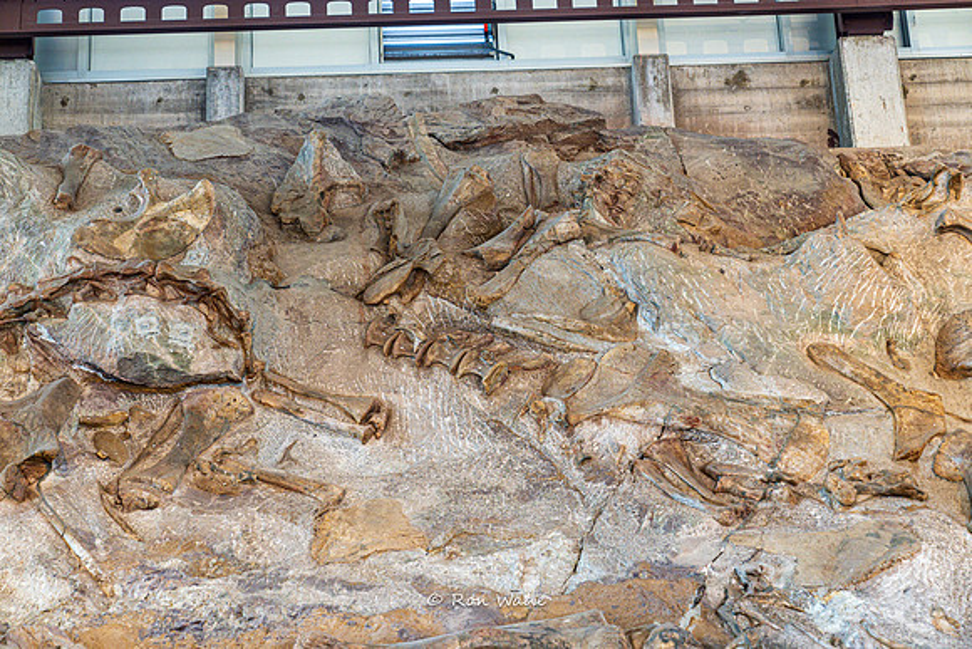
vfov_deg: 19.5
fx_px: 1890
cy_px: 324
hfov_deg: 28.8
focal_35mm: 70
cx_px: 486
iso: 1600
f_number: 4
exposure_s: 1/160
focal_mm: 70
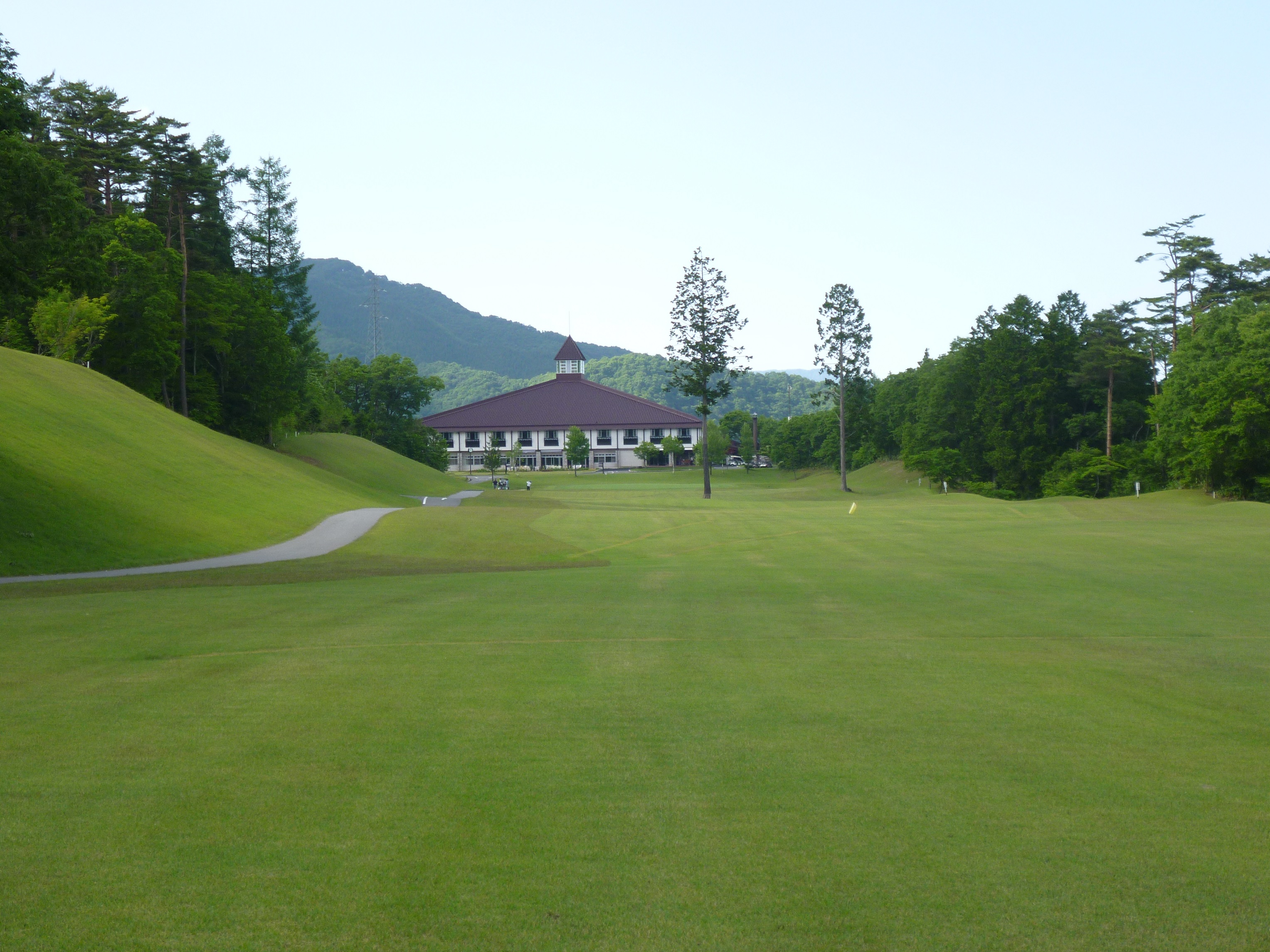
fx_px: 2018
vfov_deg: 26.6
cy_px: 498
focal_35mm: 55
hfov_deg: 34.9
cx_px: 601
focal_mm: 8.6
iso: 100
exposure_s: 1/250
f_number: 4
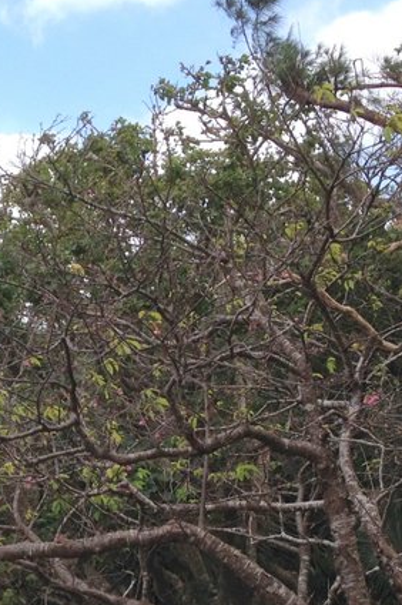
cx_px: 48
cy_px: 527
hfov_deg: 15.3
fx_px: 1476
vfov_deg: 22.7
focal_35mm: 88
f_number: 2.4
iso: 50
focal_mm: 4.28
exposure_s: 1/800
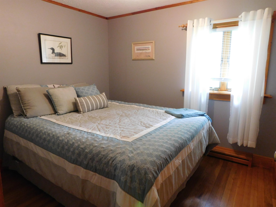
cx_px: 138
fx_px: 183
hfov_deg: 73.9
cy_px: 104
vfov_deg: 58.9
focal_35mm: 23
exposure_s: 1/15
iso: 400
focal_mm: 4
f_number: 3
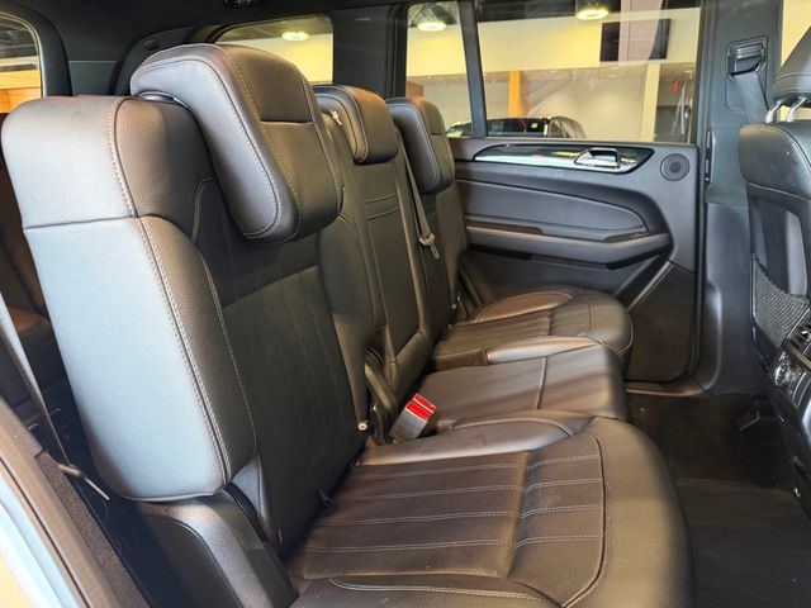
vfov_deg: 56.8
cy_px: 304
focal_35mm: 24
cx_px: 406
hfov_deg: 71.6
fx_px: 562
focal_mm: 6.76
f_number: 1.78
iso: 640
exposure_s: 1/40
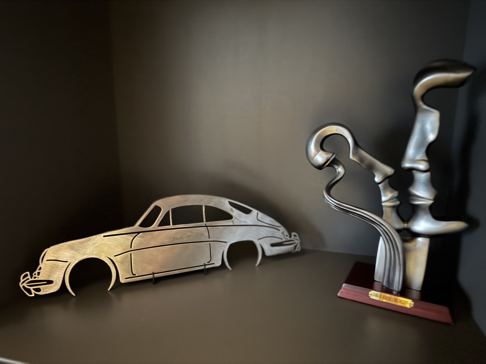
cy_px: 182
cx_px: 243
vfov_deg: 56.8
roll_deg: +0.0
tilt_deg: -11.8
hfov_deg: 71.6
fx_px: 337
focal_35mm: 24
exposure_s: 1/9
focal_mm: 6.76
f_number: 1.78
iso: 1000
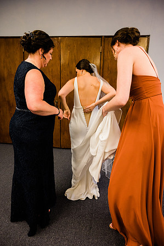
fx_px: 178
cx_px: 82
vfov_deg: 69.4
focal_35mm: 26
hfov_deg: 49.5
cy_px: 123
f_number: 4
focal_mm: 26
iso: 1600
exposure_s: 1/250
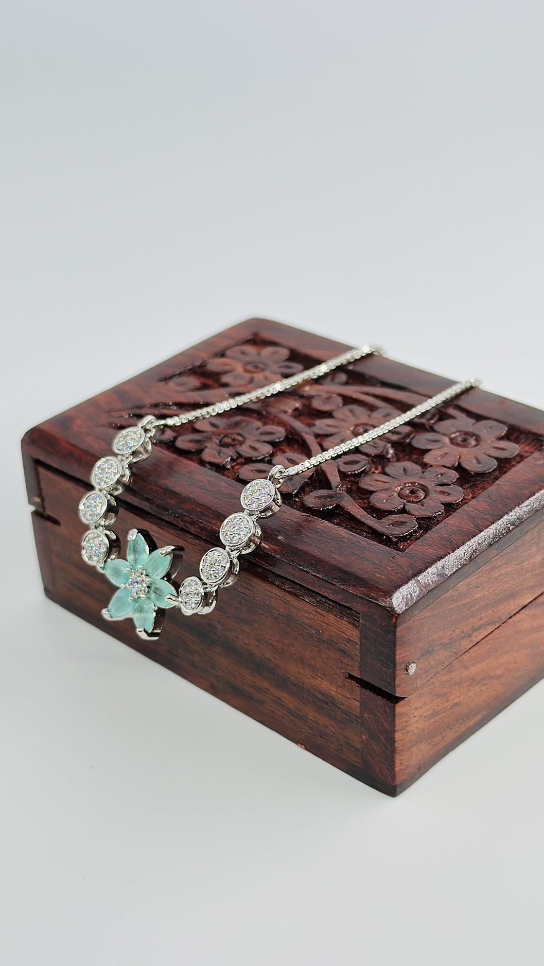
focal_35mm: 53
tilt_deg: -30.9
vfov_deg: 39.2
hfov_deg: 22.6
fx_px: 1359
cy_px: 477
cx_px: 302
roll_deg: +0.8
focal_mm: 6.86
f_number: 1.78
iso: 80
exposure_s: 1/685
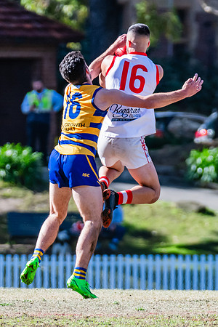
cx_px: 141
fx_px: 7744
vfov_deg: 2.4
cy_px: 148
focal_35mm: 853
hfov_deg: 1.6
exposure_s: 1/1600
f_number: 5.6
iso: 800
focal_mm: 360
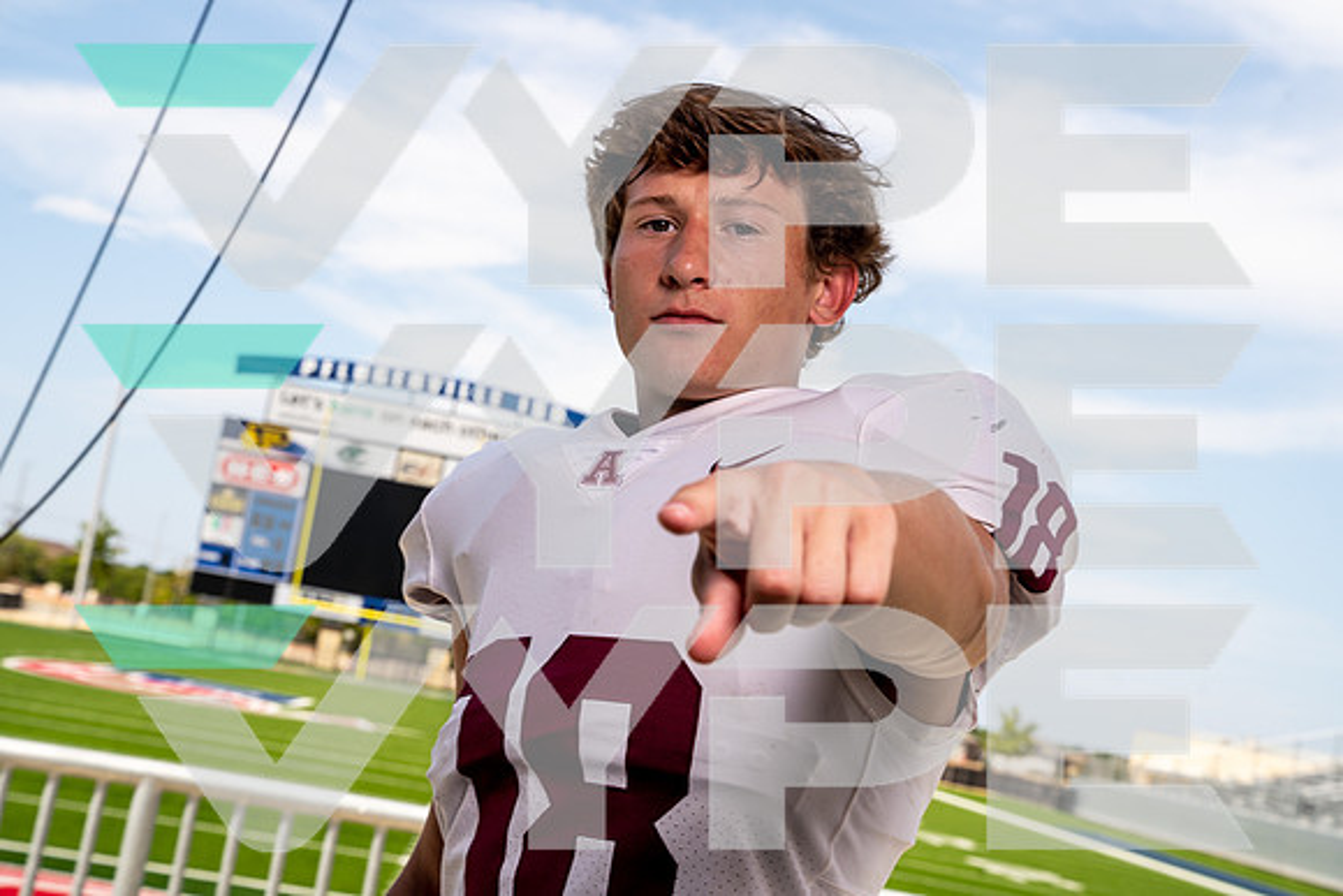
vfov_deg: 19.5
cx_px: 672
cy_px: 448
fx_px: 2612
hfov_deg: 28.8
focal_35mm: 70
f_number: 10
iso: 100
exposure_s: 1/125
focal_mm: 70
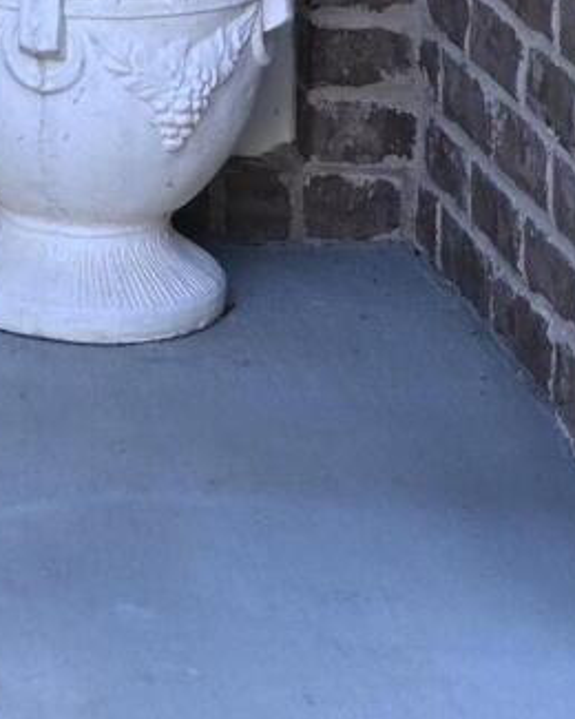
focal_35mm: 195
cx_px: -493
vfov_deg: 9.2
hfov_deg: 7.7
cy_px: -801
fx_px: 4141
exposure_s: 1/250
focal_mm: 19.5
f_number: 4
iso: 360
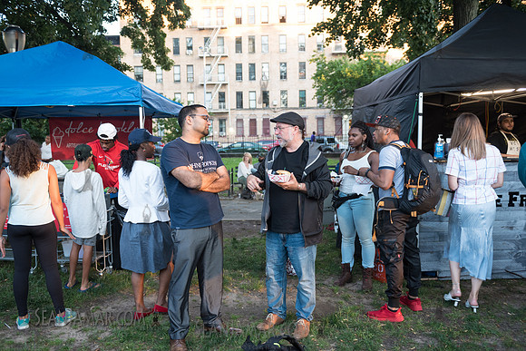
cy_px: 176
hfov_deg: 58.1
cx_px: 263
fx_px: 473
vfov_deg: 40.7
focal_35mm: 32
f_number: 3.2
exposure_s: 1/200
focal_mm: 31
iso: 800
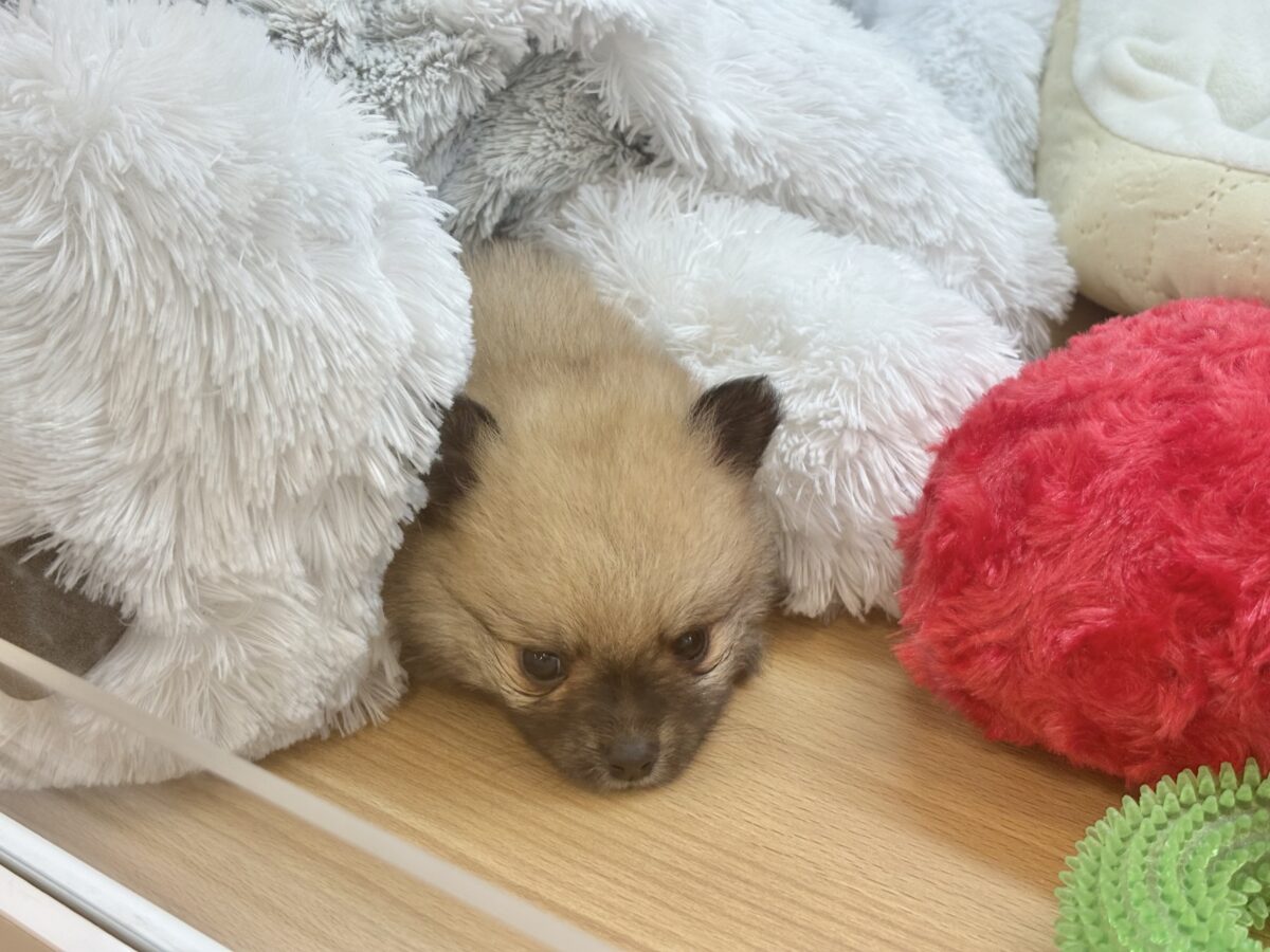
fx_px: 1908
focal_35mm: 52
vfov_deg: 28.0
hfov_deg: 36.8
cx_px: 635
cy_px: 476
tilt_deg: -26.3
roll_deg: +3.3
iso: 25
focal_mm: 5.96
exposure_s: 1/50
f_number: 1.6
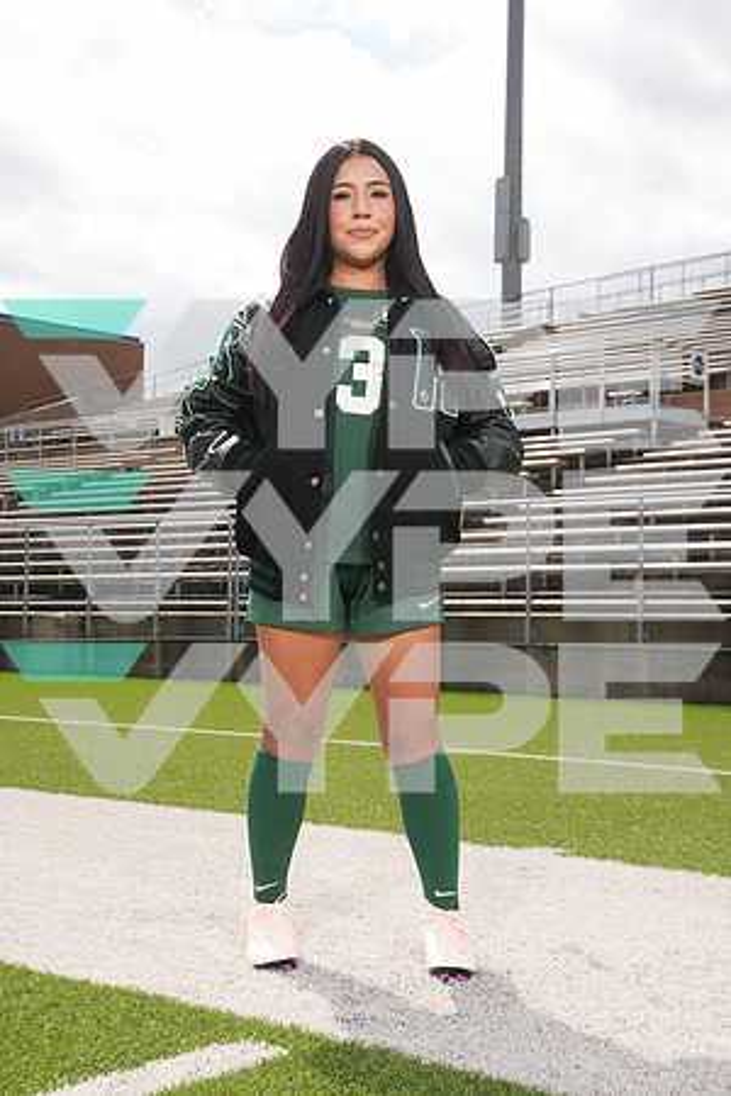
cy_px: 548
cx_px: 366
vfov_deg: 36.9
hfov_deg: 25.1
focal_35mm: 54
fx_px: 1645
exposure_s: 1/200
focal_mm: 54
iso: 125
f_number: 9
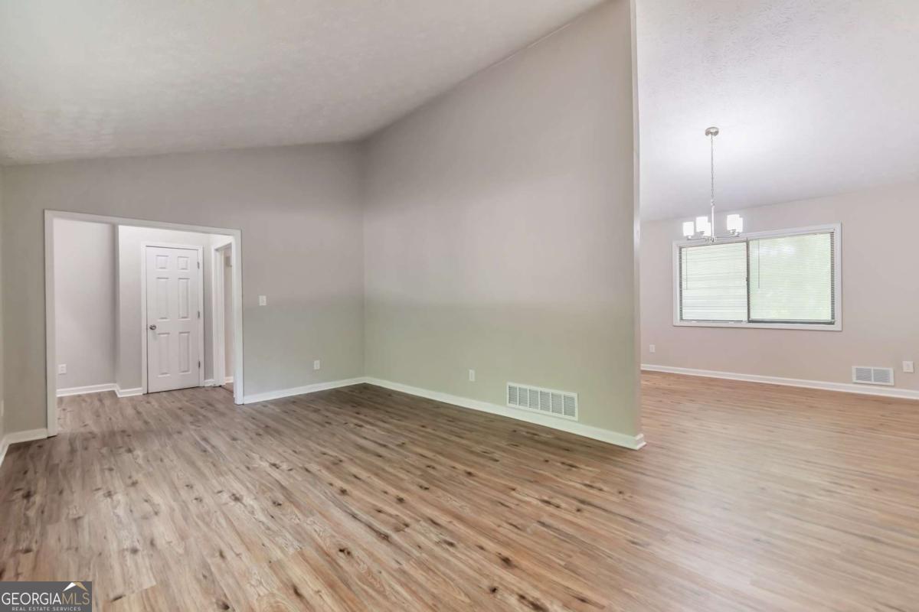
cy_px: 306
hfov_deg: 100.4
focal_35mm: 15
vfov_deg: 77.3
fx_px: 383
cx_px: 460
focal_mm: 10
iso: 100
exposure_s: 1/8
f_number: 4.5
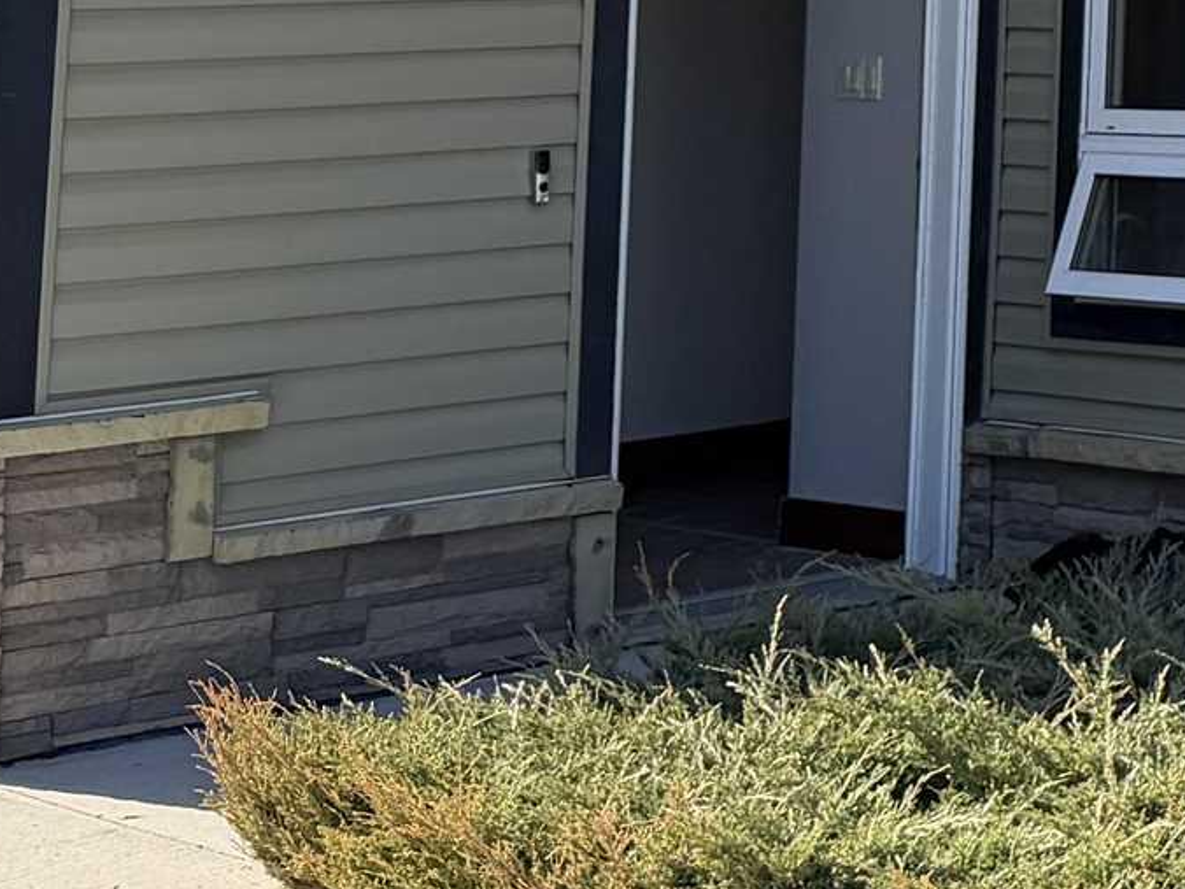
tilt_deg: +8.9
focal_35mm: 109
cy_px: -649
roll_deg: +1.2
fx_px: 3731
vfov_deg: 12.5
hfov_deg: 15.0
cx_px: 2302
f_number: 1.78
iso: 80
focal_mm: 6.76
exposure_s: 1/1464
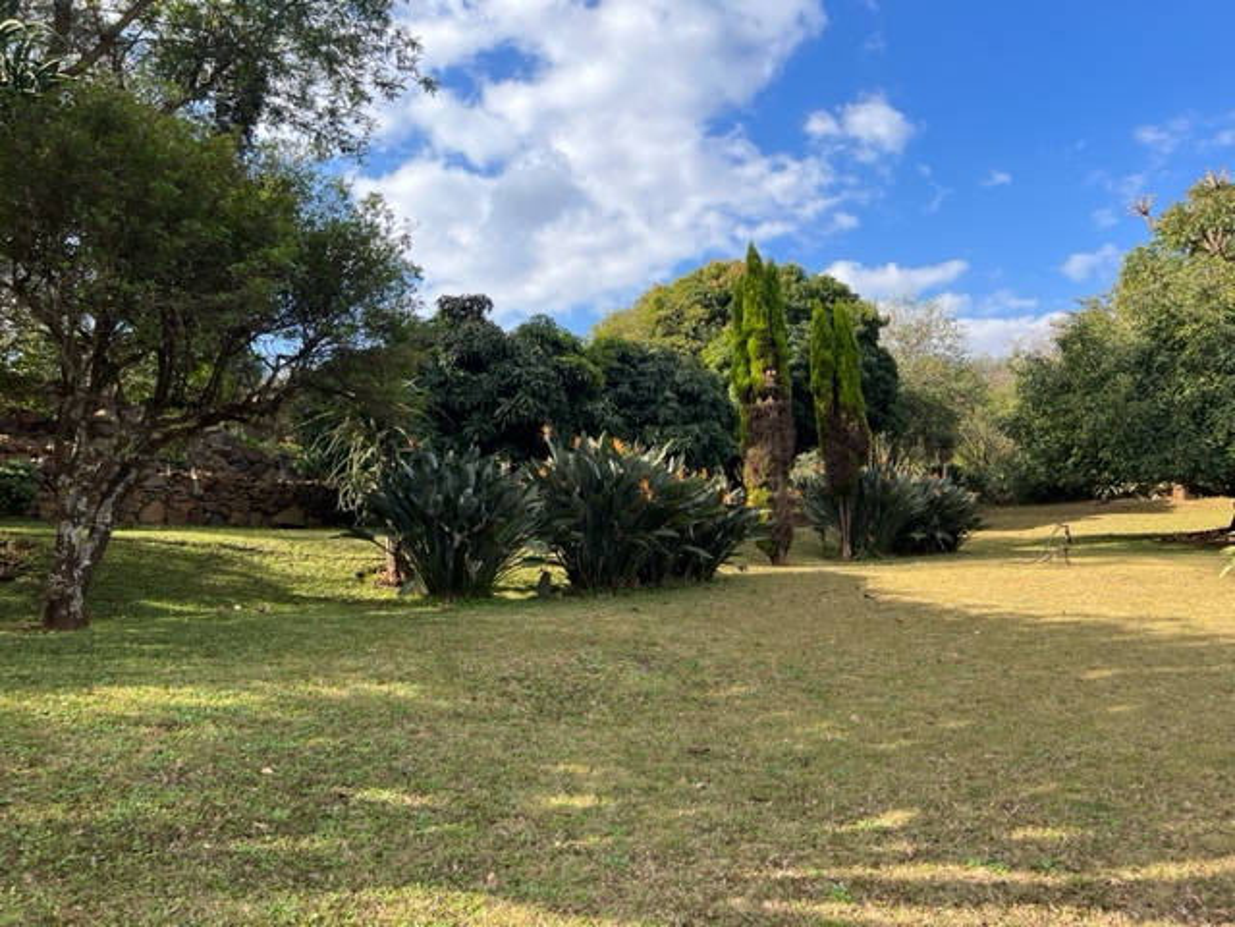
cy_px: 464
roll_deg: +4.1
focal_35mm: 26
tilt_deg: +8.7
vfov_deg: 53.1
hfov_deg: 67.3
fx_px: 928
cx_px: 618
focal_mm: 5.7
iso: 50
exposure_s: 1/1838
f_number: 1.5
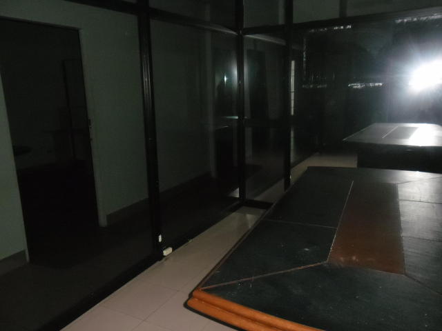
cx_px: 221
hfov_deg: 65.3
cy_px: 166
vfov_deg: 51.4
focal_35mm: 27
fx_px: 345
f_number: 3.5
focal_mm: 4.9
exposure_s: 1/45
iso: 400
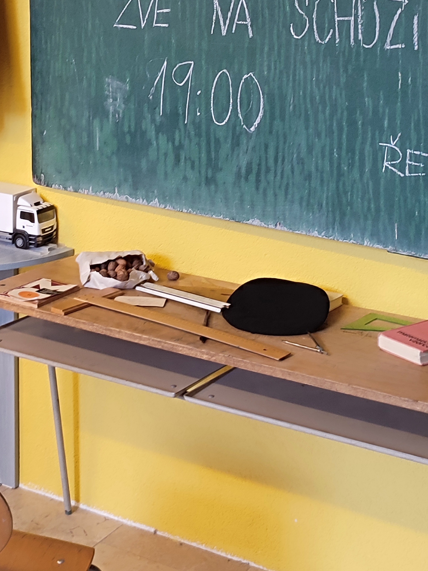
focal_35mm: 65
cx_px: 208
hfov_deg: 22.6
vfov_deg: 29.0
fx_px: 1071
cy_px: 95
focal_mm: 6.04
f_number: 1.9
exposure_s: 1/33
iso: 459
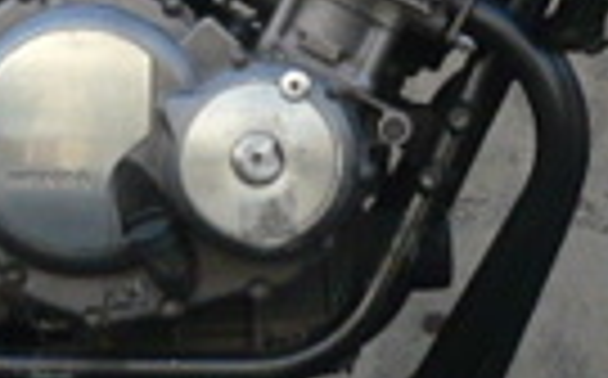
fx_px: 4998
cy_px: -279
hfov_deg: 7.0
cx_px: 153
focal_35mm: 302
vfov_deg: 4.3
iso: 100
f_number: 3.3
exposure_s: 1/125
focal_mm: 6.6
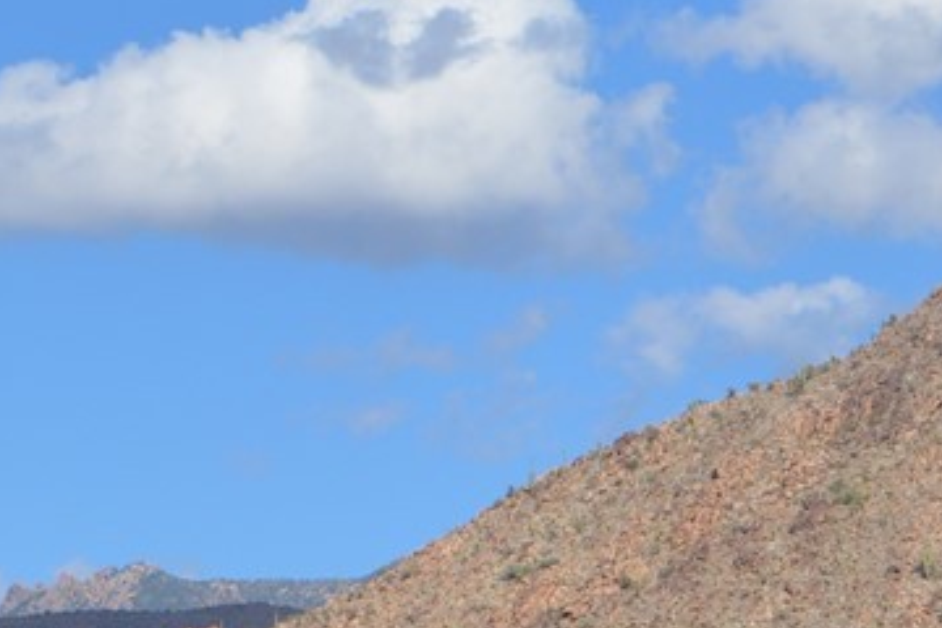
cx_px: 531
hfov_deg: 8.3
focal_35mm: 249
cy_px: 508
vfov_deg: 5.5
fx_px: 6502
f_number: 7.1
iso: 400
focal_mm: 55
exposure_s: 1/2000
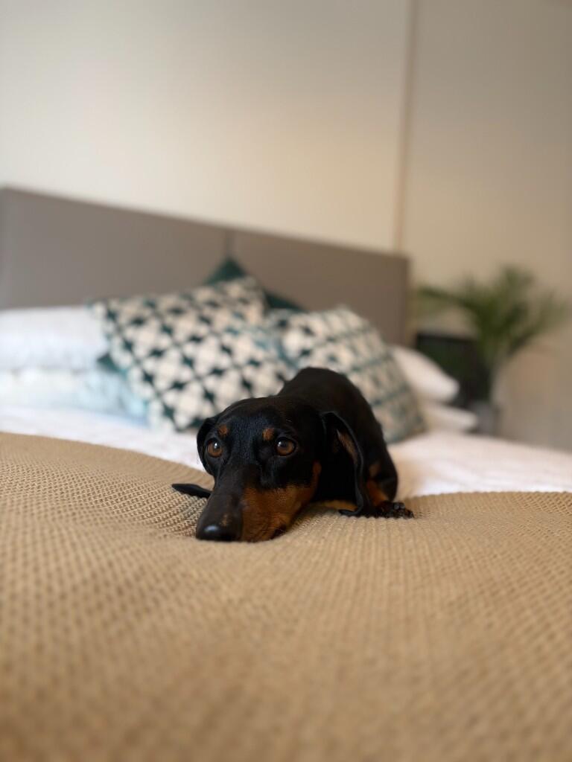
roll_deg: -4.2
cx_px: 286
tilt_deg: +1.1
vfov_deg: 67.3
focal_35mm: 26
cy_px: 381
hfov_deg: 53.1
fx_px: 573
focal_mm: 5.96
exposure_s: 1/100
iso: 100
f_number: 1.6
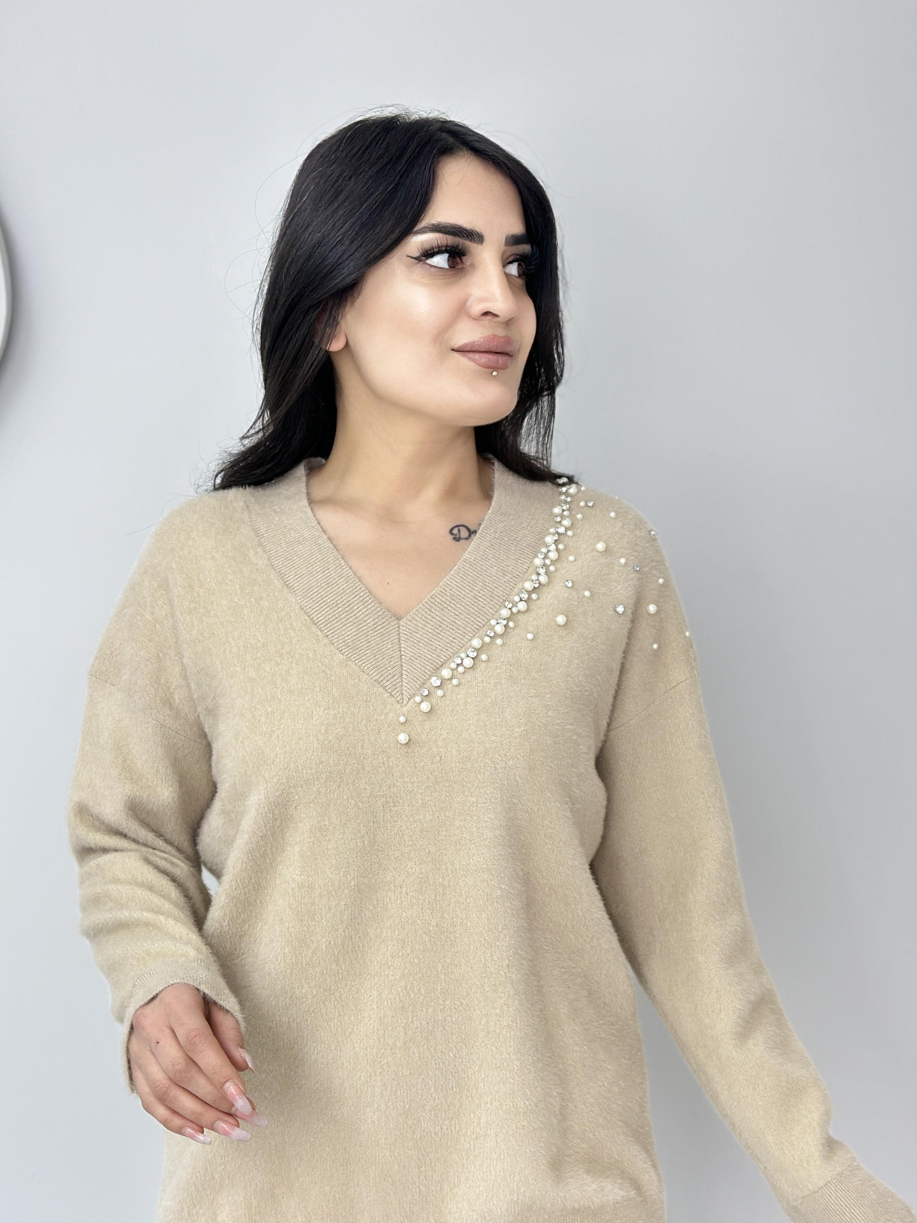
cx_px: 485
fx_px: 2120
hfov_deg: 24.4
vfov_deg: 32.1
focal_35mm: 60
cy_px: 735
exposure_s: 1/100
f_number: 1.78
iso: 125
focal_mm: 6.86
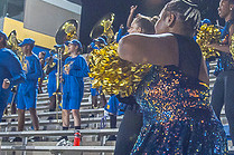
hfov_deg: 27.0
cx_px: 137
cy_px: 88
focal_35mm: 75
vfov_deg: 18.1
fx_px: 487
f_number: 4
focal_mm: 27
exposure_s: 1/200
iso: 2000
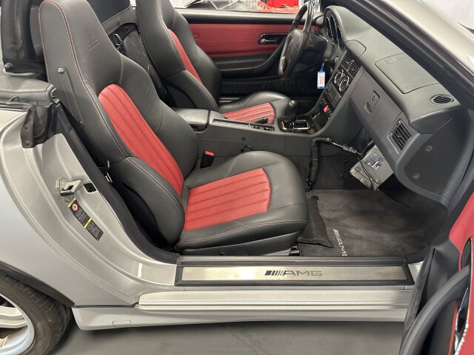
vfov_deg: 56.8
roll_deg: +1.0
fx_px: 329
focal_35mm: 24
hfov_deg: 71.6
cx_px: 237
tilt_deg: -35.5
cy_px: 178
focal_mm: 6.86
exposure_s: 1/60
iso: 640
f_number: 1.78
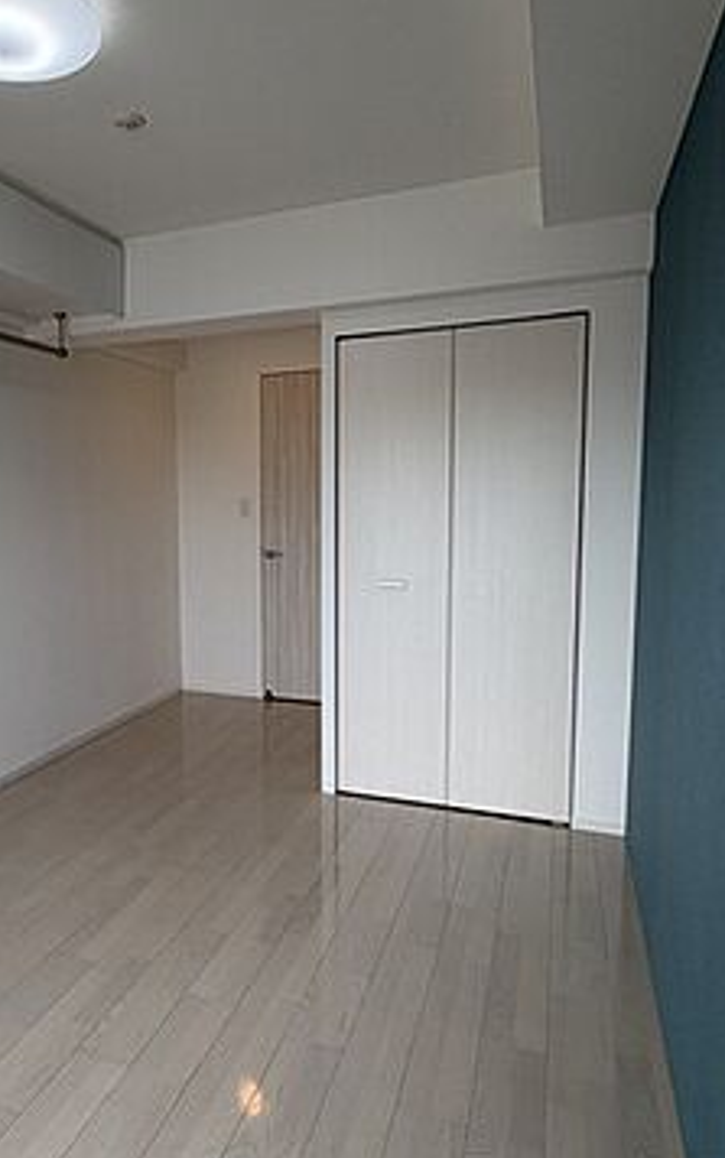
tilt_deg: -5.5
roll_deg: +1.2
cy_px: 582
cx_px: 208
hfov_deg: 48.0
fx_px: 789
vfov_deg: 72.5
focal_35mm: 25
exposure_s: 1/176
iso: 50
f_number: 2.2
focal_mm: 2.22
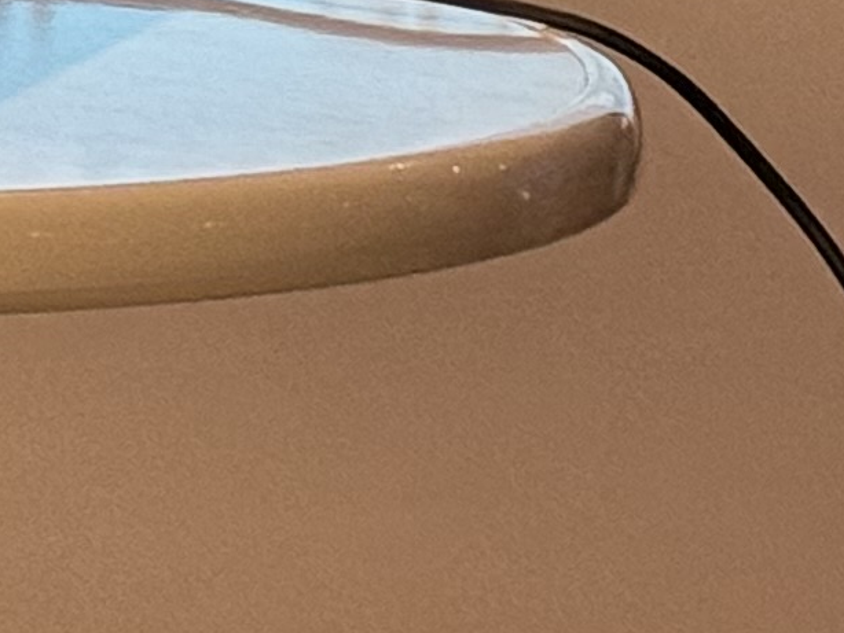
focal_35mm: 315
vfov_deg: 4.5
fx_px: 7683
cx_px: -378
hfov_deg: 6.2
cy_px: -1299
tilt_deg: +0.8
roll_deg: -2.6
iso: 200
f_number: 1.78
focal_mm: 6.76
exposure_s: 1/60
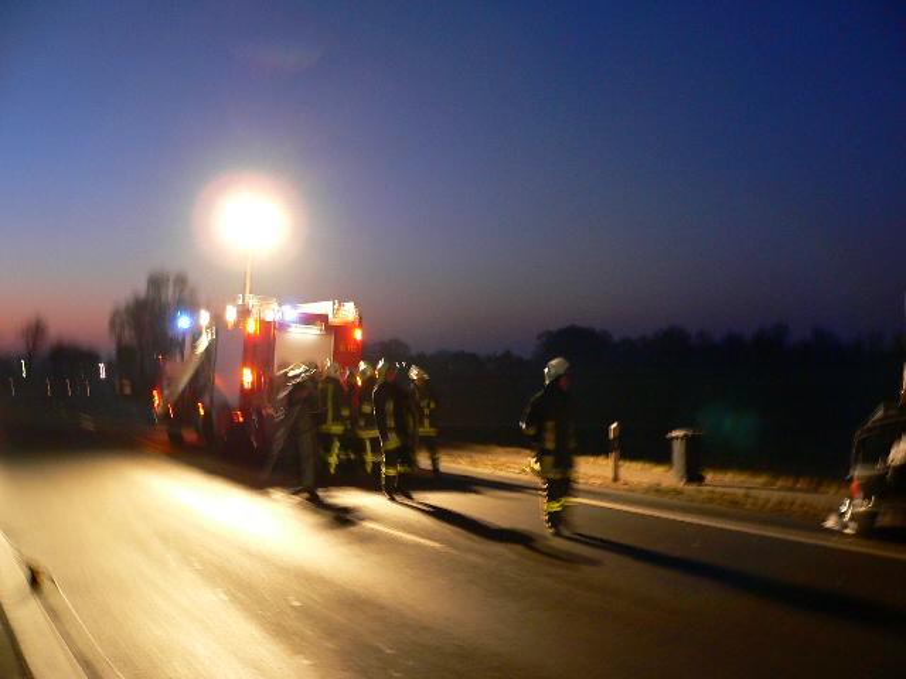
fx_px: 942
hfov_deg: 51.4
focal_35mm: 36
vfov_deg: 39.7
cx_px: 453
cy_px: 340
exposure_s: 1/4
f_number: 2.8
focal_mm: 6
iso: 200
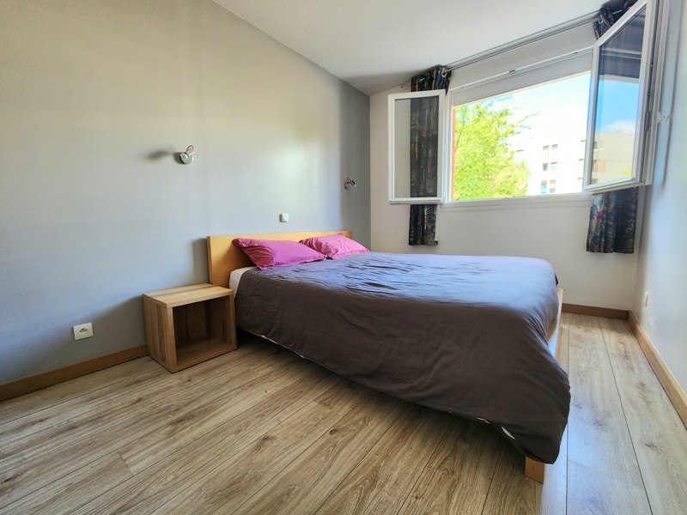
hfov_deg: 106.2
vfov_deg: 89.9
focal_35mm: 13
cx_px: 344
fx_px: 258
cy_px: 258
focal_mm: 2.2
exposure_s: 1/50.3
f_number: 2.2
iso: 100
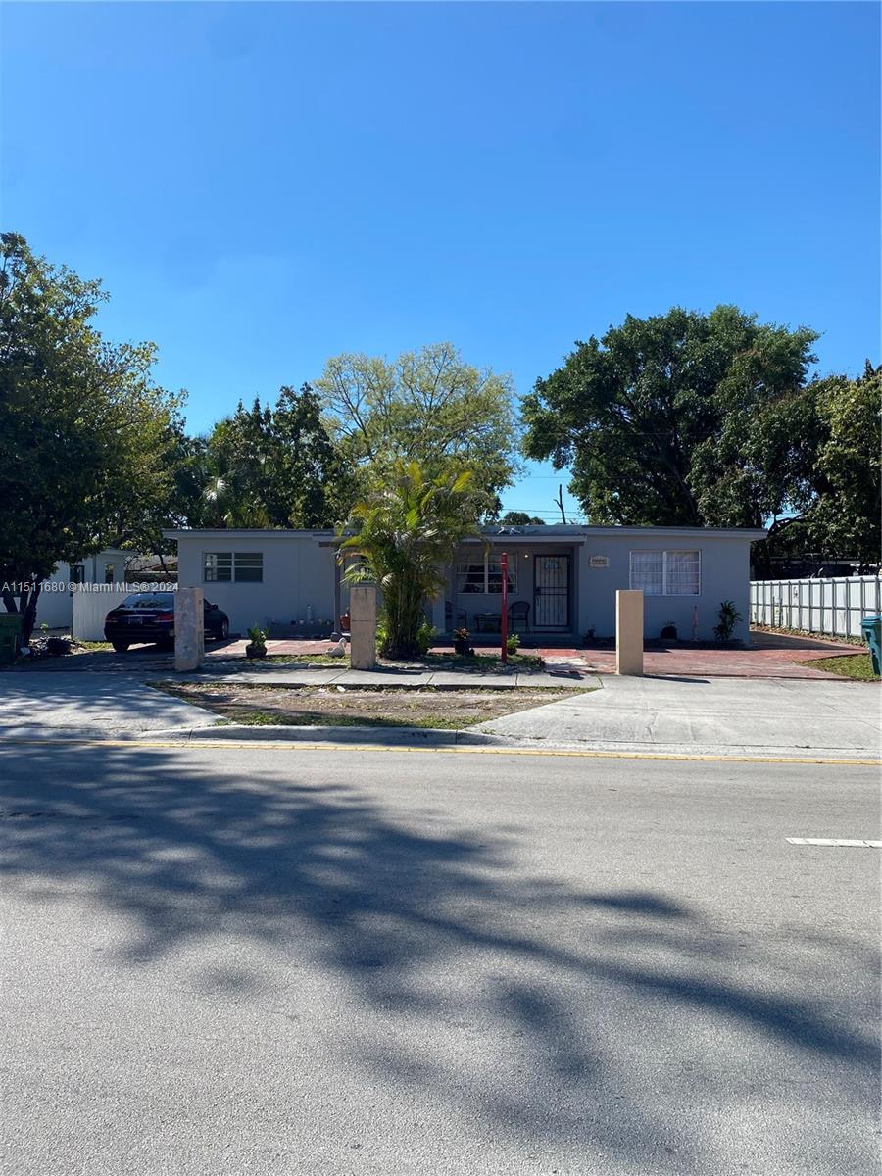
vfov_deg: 67.3
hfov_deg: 53.1
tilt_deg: -0.9
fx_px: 883
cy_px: 588
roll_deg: +0.6
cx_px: 441
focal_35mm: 26
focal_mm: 4.25
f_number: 1.8
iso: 32
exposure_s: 1/2890
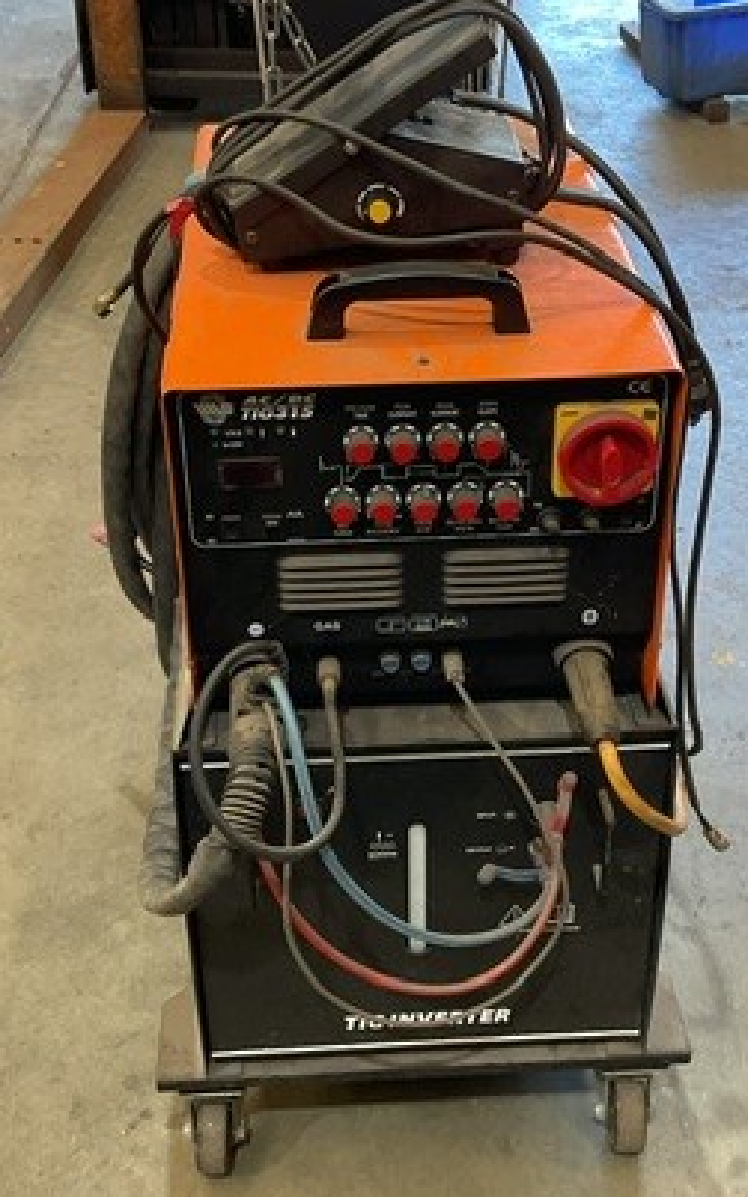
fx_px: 1599
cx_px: 402
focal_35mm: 49
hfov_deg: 26.3
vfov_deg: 41.1
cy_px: 616
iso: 125
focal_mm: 3
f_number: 1.8
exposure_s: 1/60
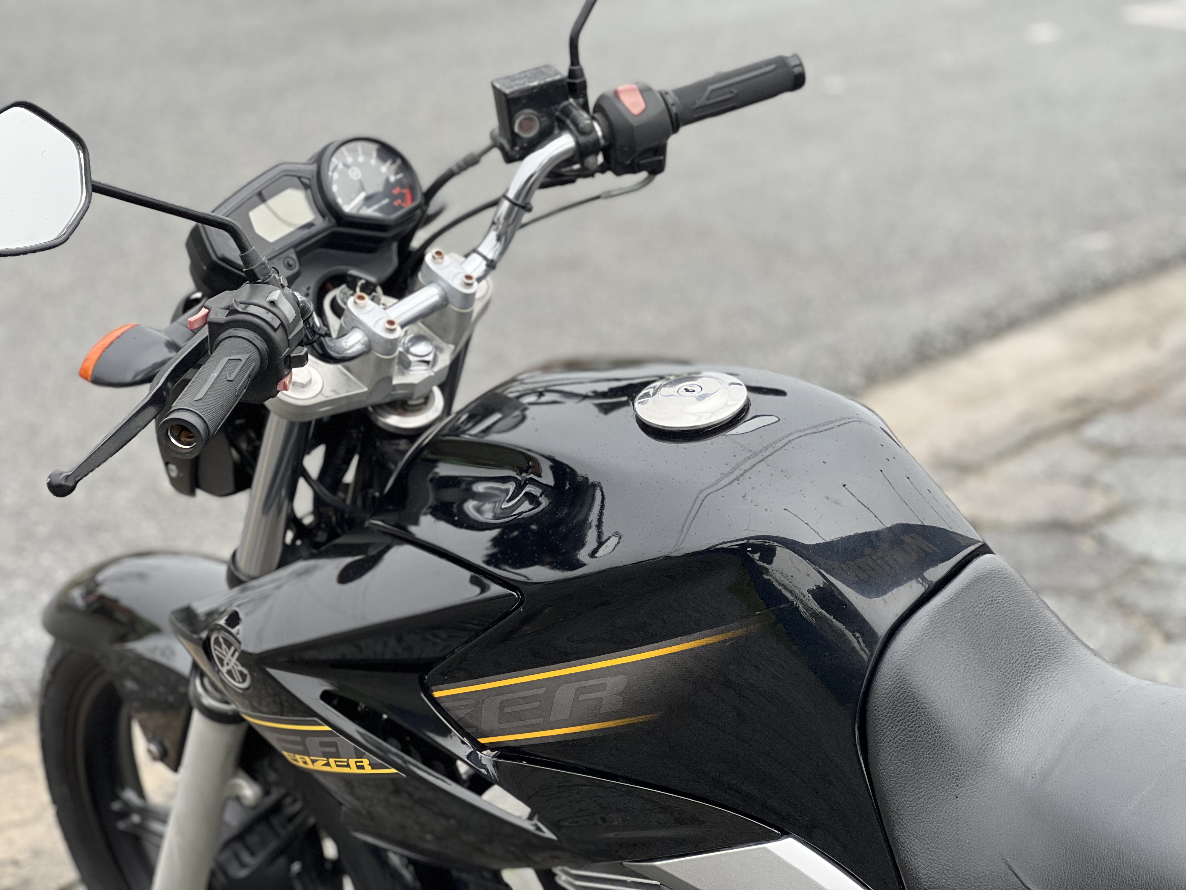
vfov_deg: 19.1
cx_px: 593
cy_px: 445
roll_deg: -3.7
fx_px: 2638
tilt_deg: -18.2
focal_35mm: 77
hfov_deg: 25.3
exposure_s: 1/121
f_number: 2.8
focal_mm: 9
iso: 125
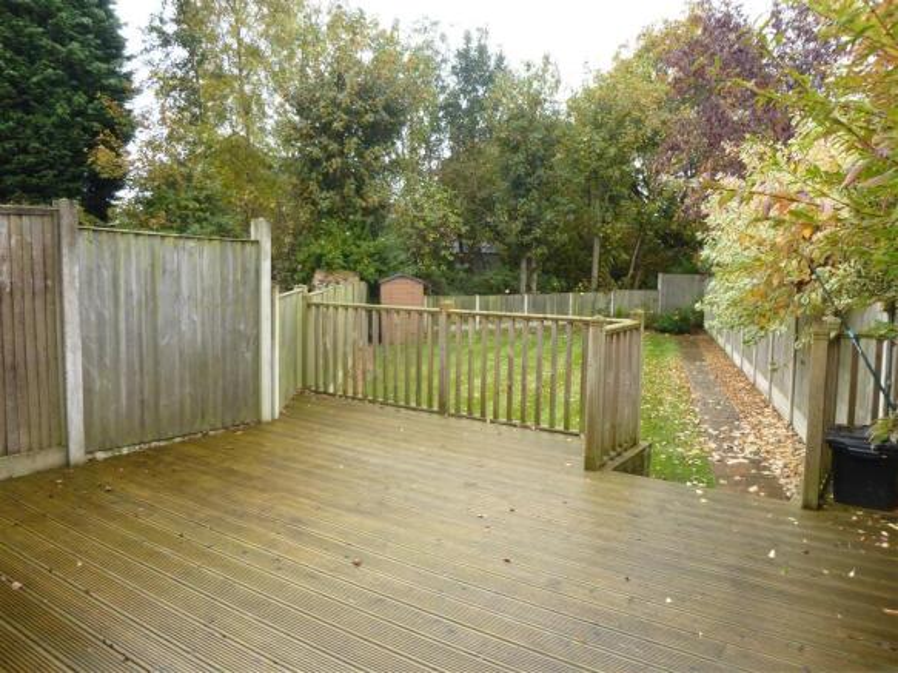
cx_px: 449
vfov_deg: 54.9
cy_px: 336
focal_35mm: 25
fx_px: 648
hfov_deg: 69.4
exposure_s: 1/100
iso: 100
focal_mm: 4.5
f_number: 3.1
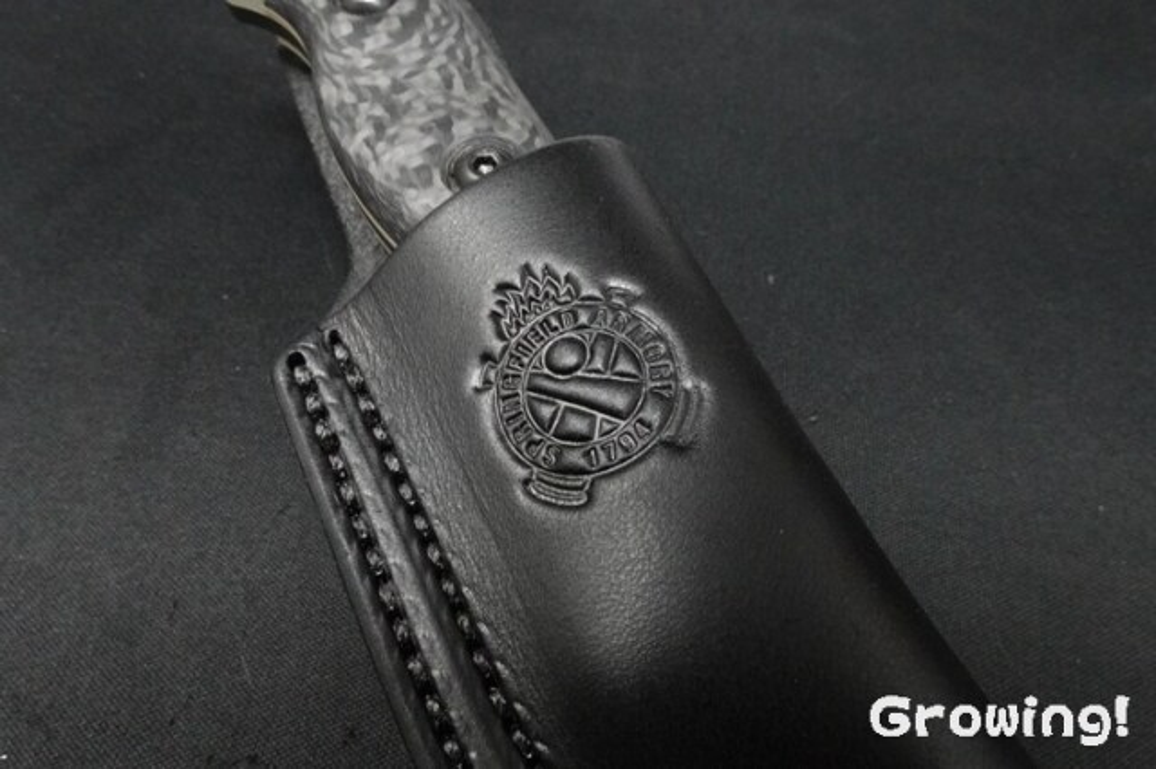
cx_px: 578
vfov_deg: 53.1
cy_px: 384
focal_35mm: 24
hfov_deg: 73.8
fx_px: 770
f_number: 11
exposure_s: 1/30
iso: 2500
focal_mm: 9
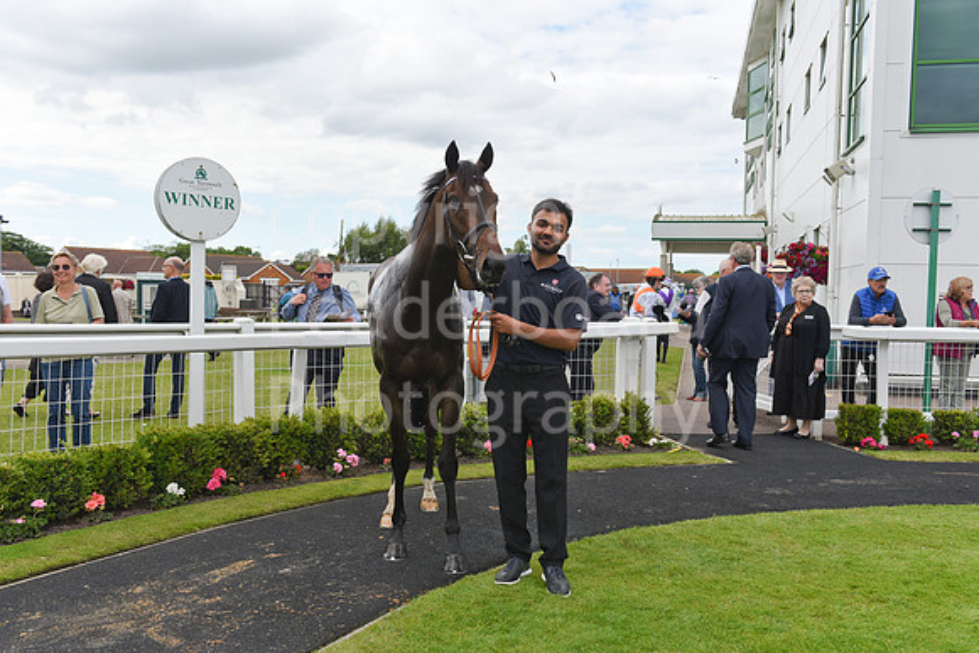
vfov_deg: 37.9
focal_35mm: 35
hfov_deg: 54.4
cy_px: 326
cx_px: 490
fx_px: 952
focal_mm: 35
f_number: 5.6
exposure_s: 1/1250
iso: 400
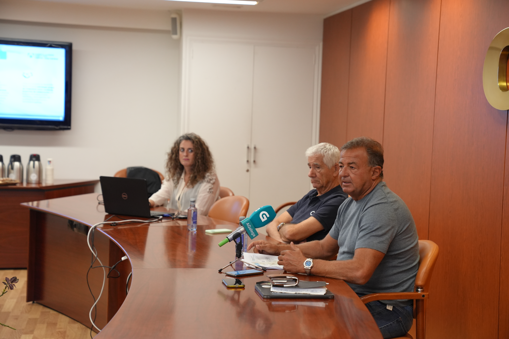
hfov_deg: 29.2
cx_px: 254
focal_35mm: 69
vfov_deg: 19.7
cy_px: 170
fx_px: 976
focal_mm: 69
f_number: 4
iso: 2500
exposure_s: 1/160
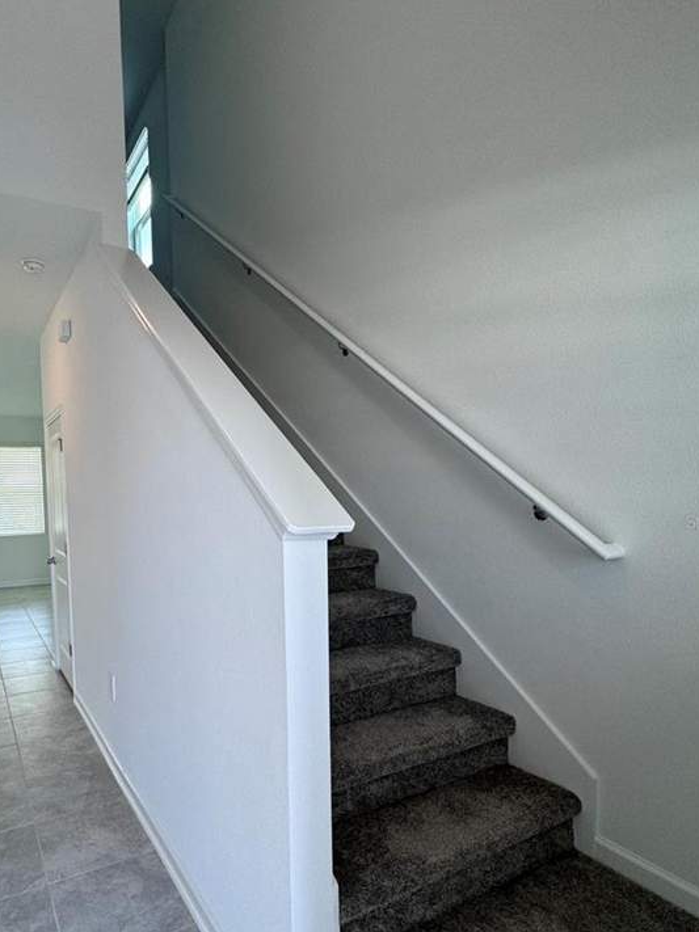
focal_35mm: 21
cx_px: 244
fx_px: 566
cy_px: 520
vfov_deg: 78.7
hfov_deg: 62.2
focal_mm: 2.22
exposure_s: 1/120
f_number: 2.2
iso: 100
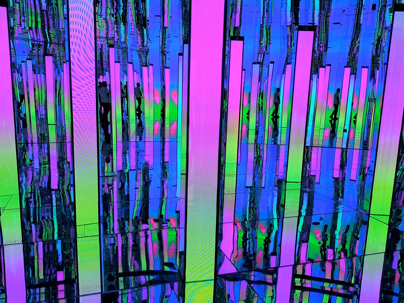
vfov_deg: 46.8
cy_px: 152
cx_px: 202
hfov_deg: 60.0
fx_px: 350
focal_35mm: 30
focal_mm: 6.14
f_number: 1.65
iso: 250
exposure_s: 1/100
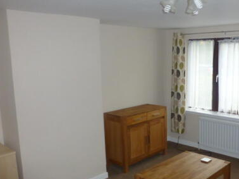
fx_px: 255
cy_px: 103
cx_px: 170
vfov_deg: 38.5
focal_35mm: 37
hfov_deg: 48.8
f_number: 3.3
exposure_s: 1/60
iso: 320
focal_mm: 4.3
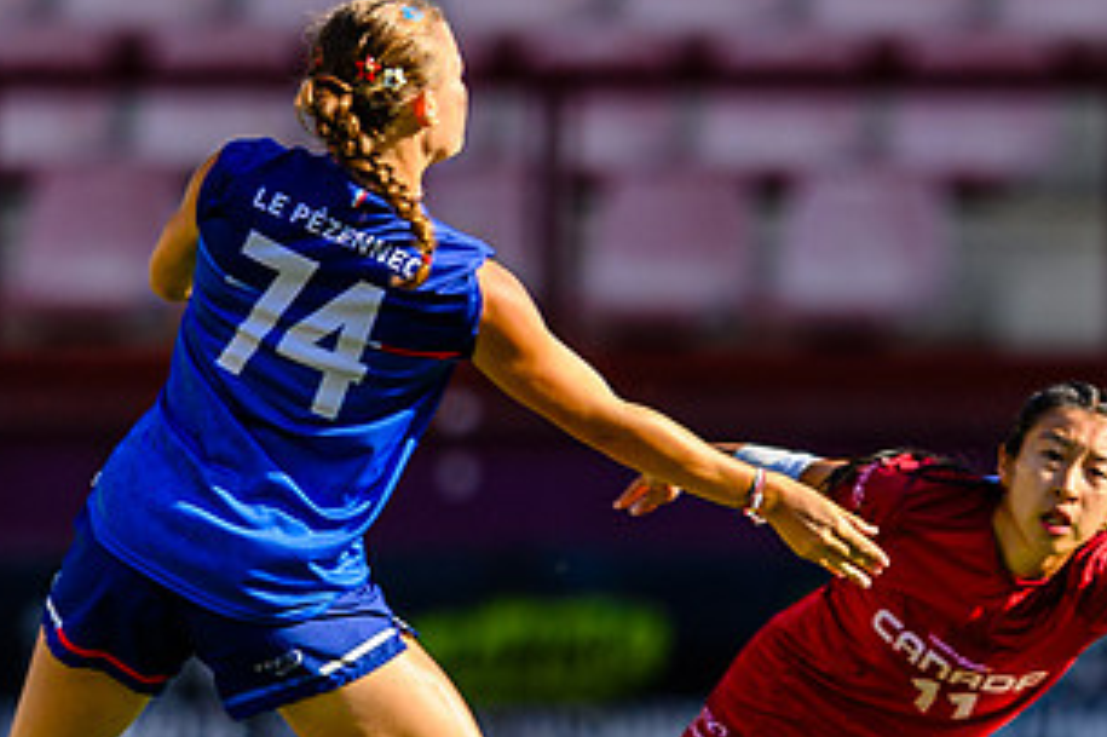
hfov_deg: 1.3
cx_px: 1069
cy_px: 575
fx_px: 50063
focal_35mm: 1629
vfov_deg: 0.8
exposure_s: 1/1250
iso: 220
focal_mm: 400
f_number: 3.2
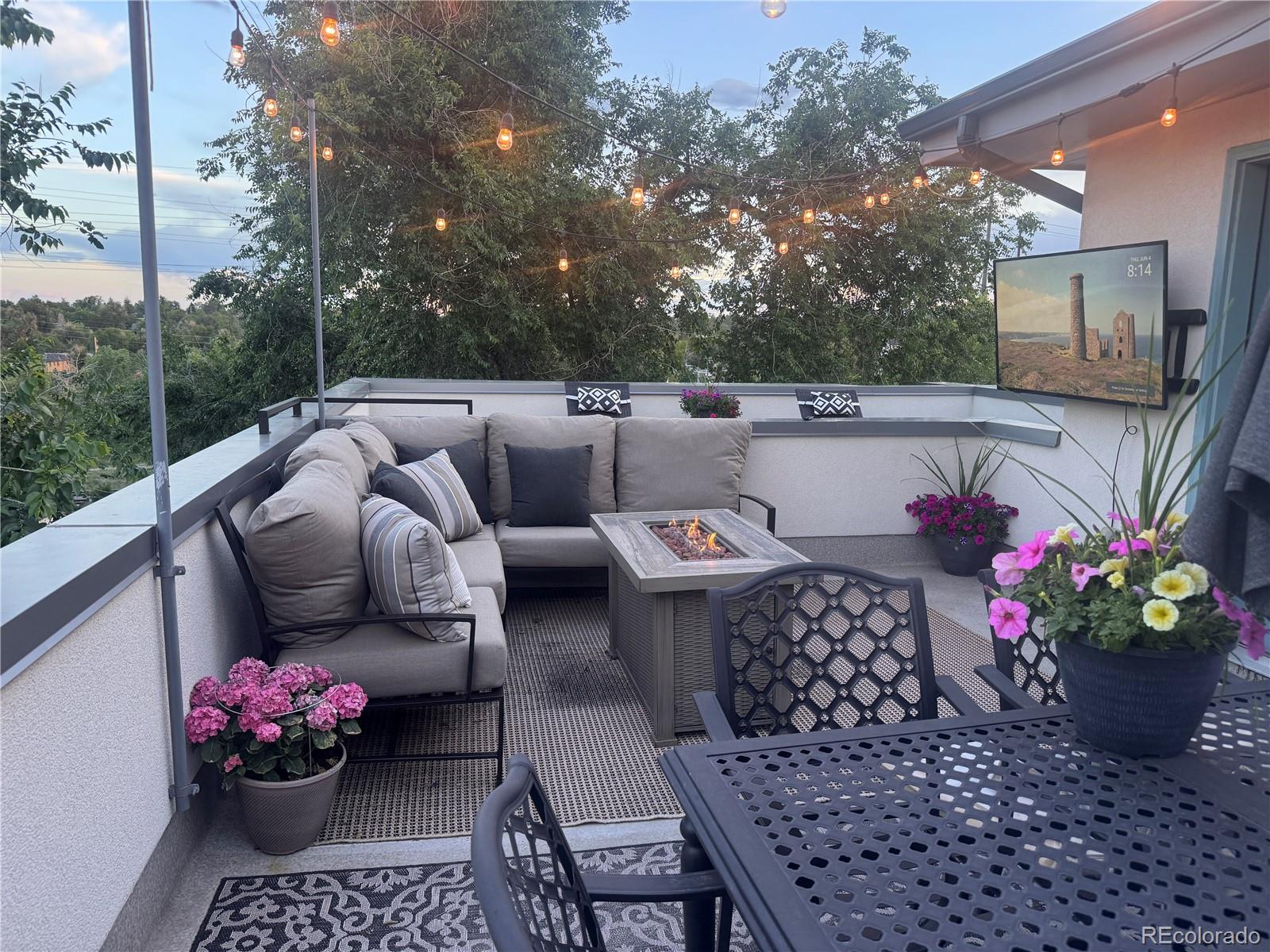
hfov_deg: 71.6
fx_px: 881
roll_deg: -0.7
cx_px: 635
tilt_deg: -10.5
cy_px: 476
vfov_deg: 56.8
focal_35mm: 24
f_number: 1.78
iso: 160
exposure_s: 1/120
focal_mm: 6.76
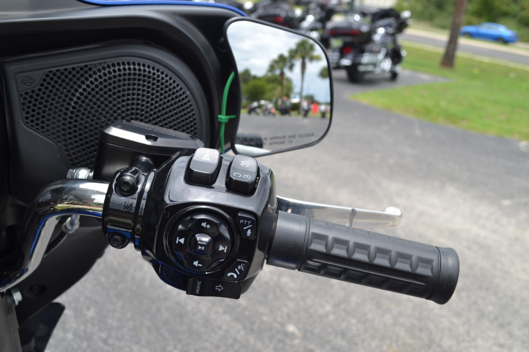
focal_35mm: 39
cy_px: 176
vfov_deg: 34.2
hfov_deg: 49.6
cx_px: 264
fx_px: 573
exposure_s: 1/200
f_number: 7.1
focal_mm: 26
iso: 100
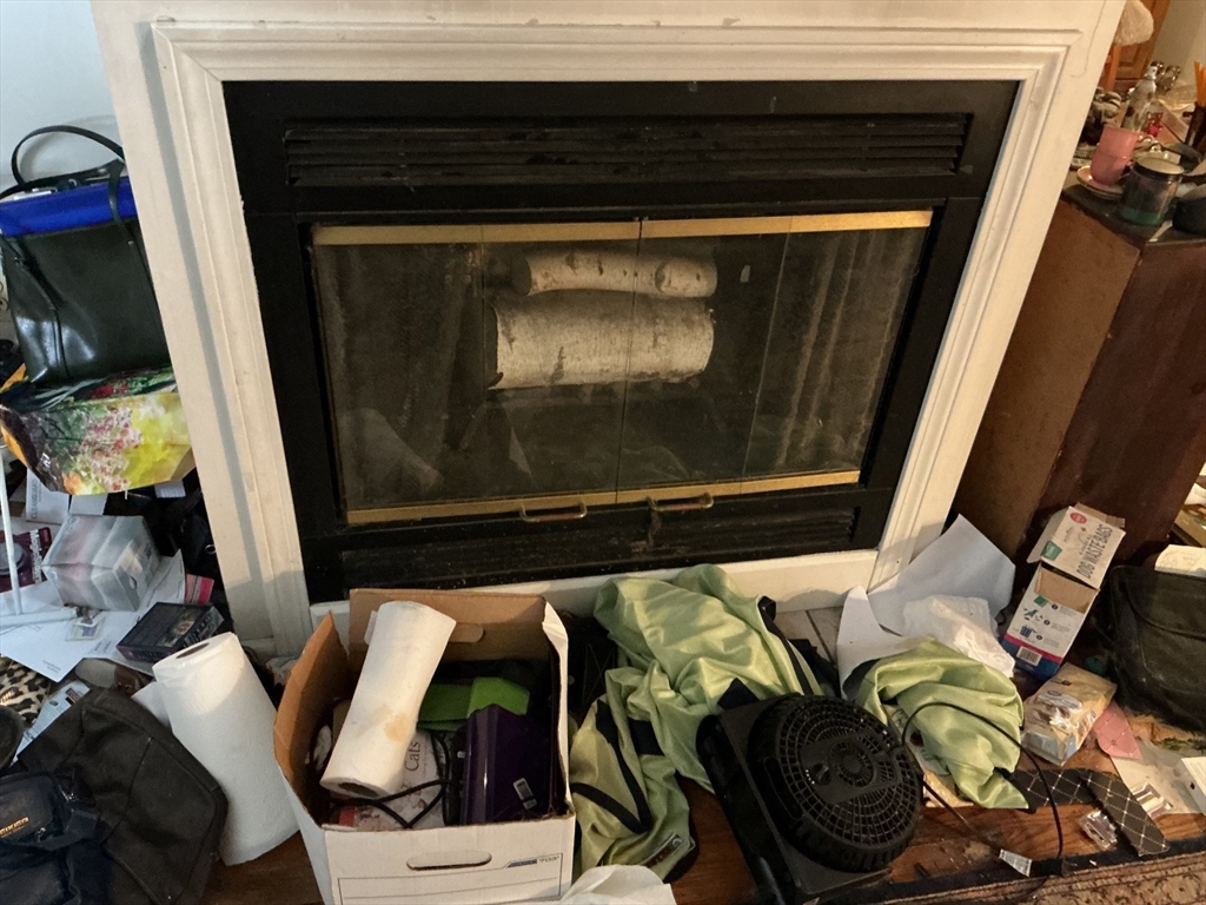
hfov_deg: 61.7
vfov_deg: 48.2
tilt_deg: -36.5
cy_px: 452
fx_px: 1010
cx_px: 603
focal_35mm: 29
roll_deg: -3.5
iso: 500
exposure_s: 1/20
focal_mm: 3
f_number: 1.8
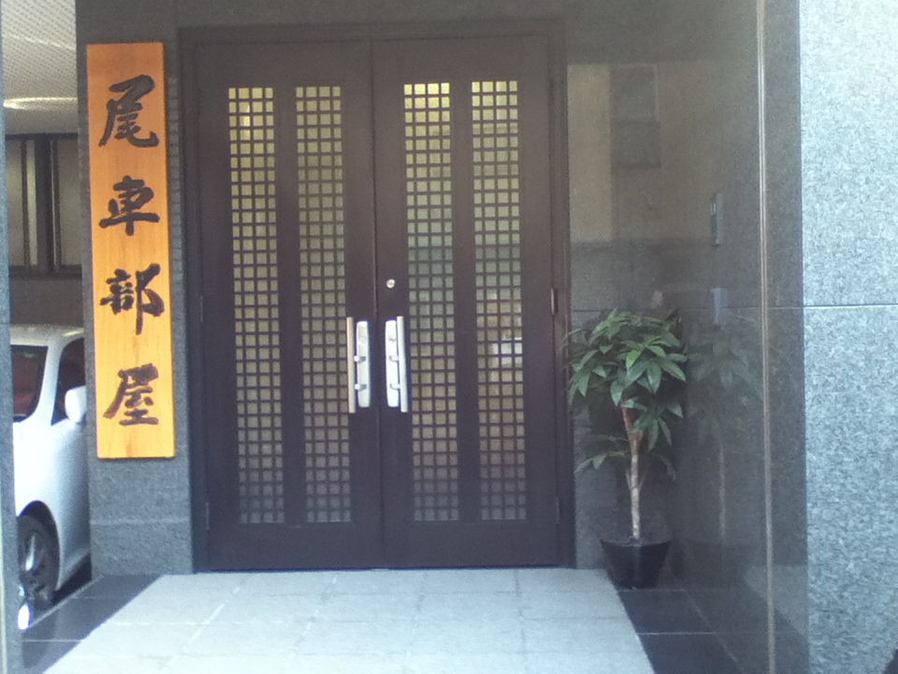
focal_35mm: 32
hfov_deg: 56.8
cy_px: 337
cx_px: 449
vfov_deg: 44.2
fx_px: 830
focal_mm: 3.85
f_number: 2.4
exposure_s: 1/40
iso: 100
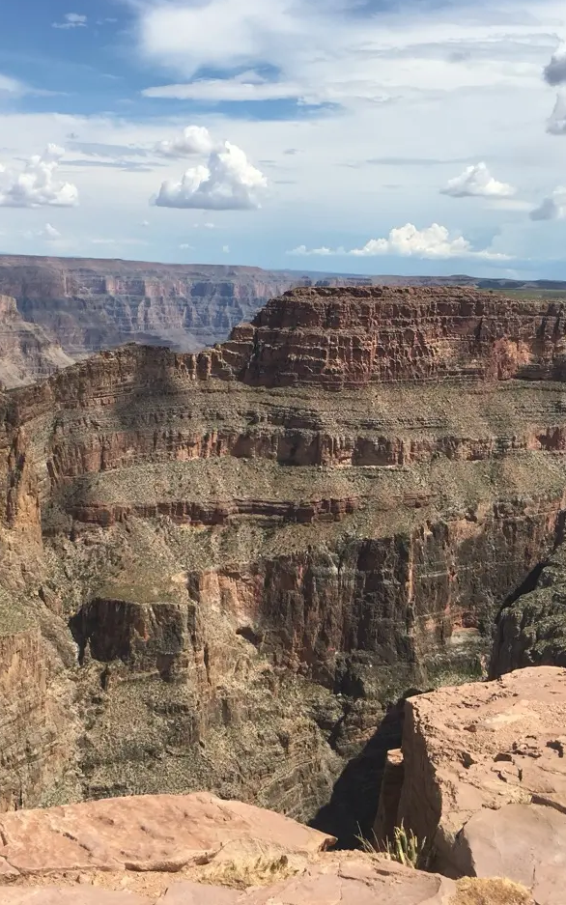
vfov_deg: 47.2
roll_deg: -2.8
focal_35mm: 42
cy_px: 442
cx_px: 266
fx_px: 1036
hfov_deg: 30.5
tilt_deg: -9.5
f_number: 2.2
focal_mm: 4.15
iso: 25
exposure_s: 1/2262
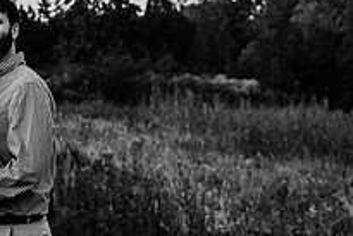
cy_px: 116
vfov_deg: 20.1
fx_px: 667
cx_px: -53
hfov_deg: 26.8
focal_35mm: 68
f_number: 2.8
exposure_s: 1/250
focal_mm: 24
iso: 800
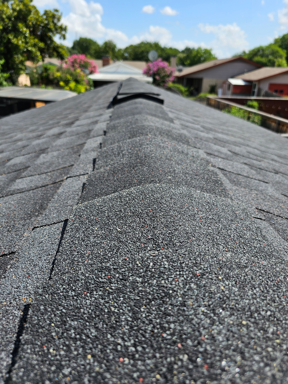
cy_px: 192
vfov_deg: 73.9
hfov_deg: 58.9
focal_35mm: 23
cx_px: 144
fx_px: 255
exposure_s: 1/599
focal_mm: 6.3
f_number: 1.7
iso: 10
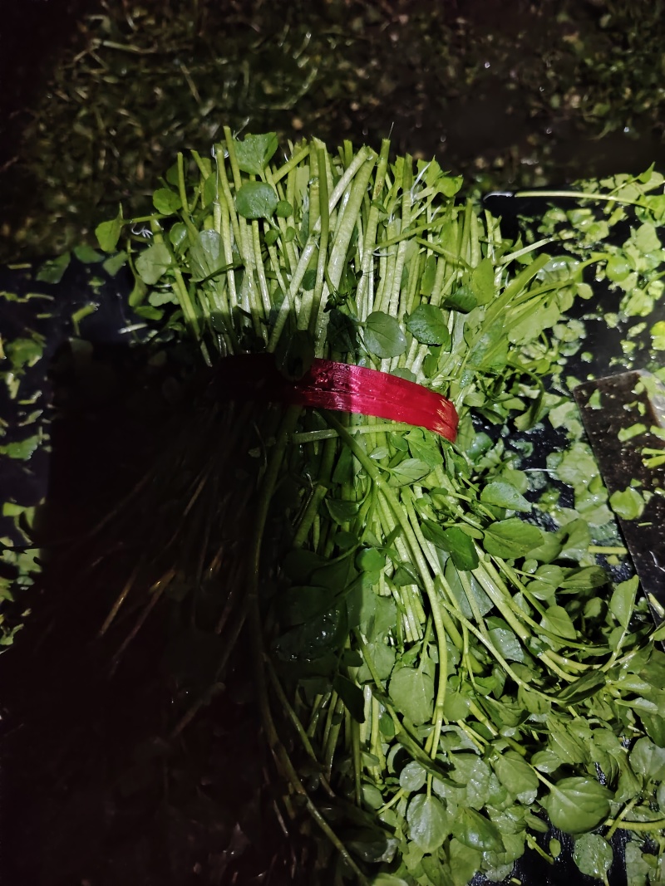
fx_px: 615
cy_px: 443
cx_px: 332
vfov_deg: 71.6
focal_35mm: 24
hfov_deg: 56.8
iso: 7040
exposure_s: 1/100
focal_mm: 5.25
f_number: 1.75
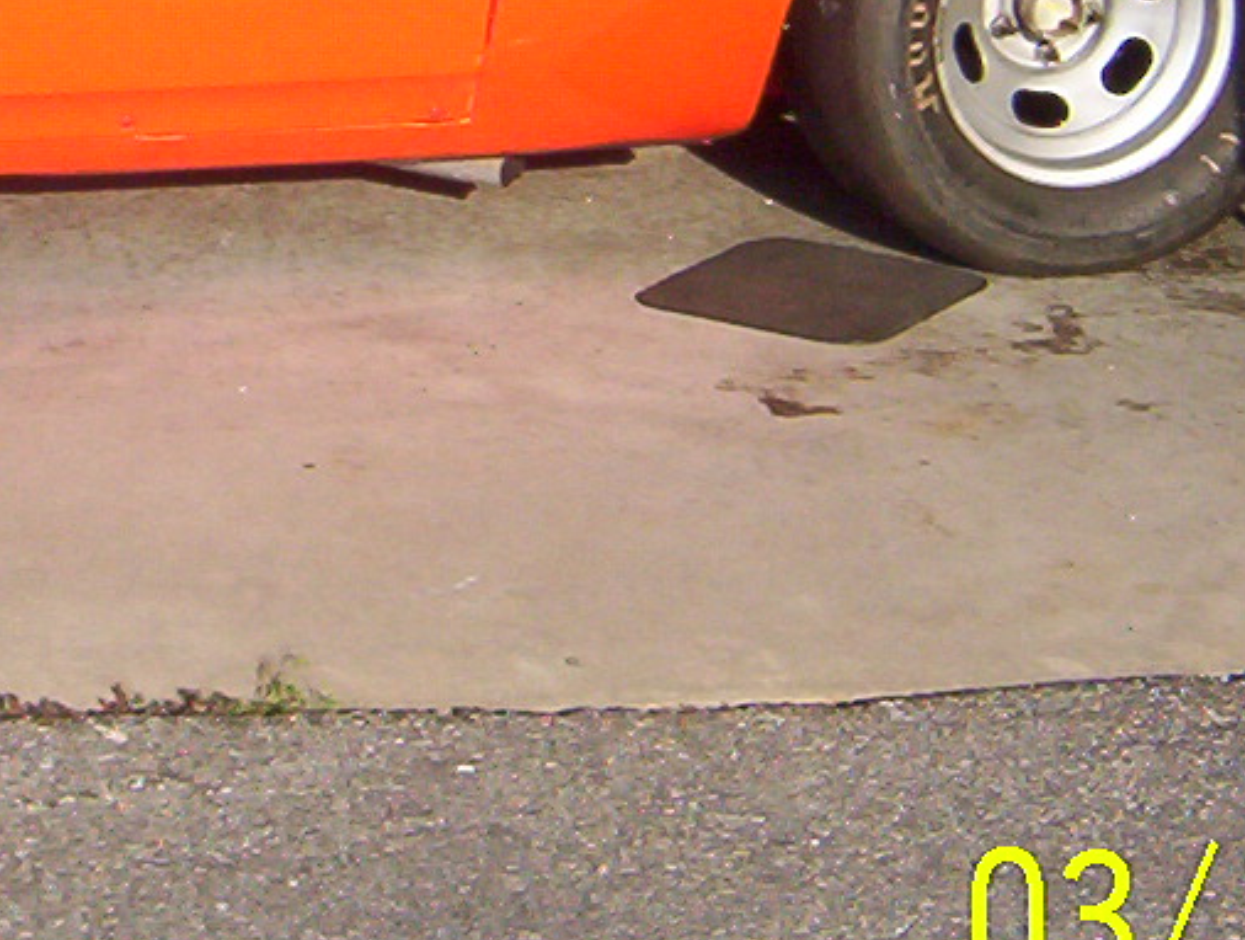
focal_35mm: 116
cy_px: -226
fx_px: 4182
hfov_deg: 16.6
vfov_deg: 12.5
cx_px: 37
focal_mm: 5.54
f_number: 5.24
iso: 100
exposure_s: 1/507
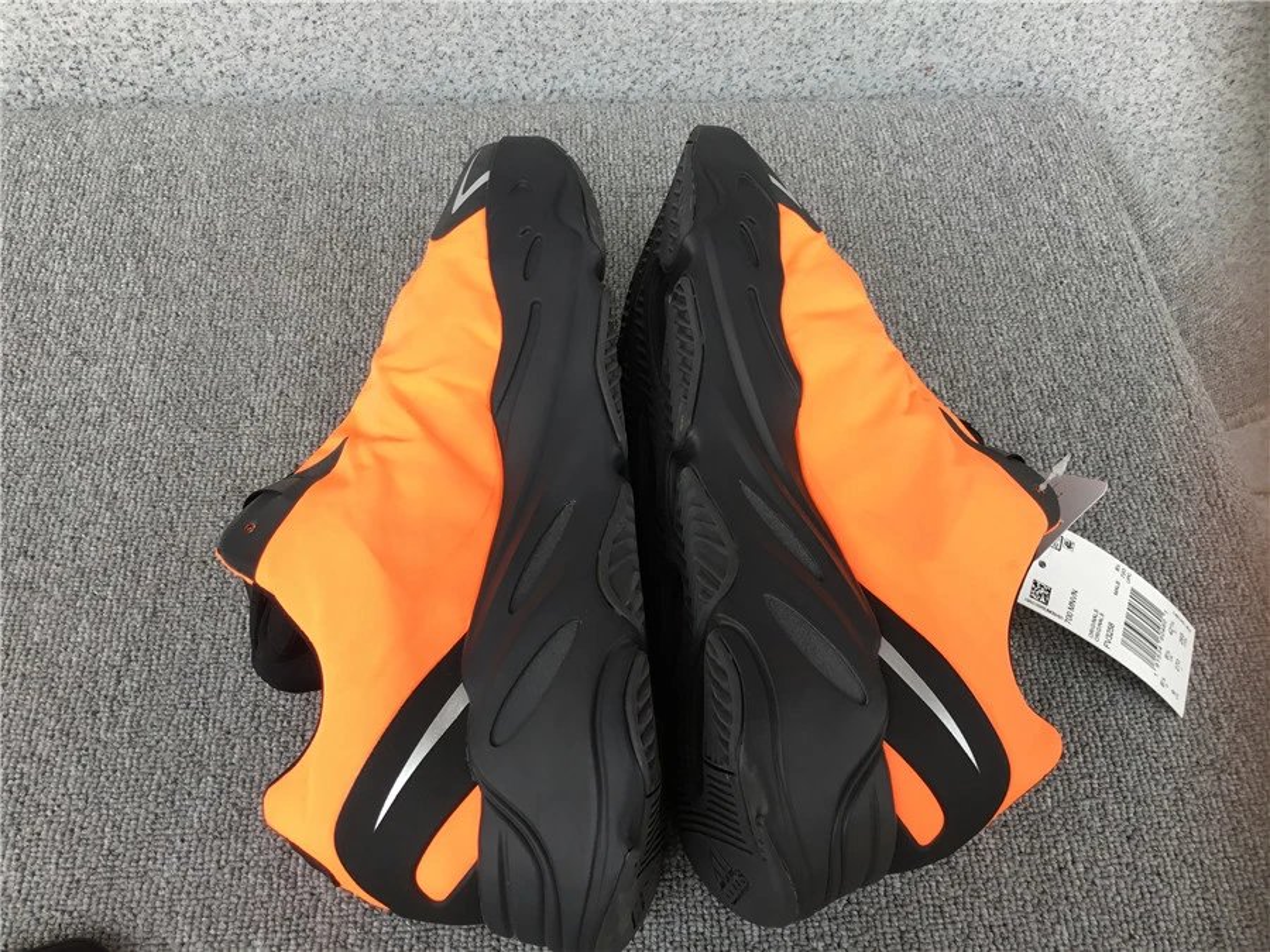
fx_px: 1137
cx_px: 635
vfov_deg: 45.4
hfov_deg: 58.4
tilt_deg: -56.4
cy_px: 476
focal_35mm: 31
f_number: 2.4
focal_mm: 3.3
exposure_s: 1/100
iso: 25
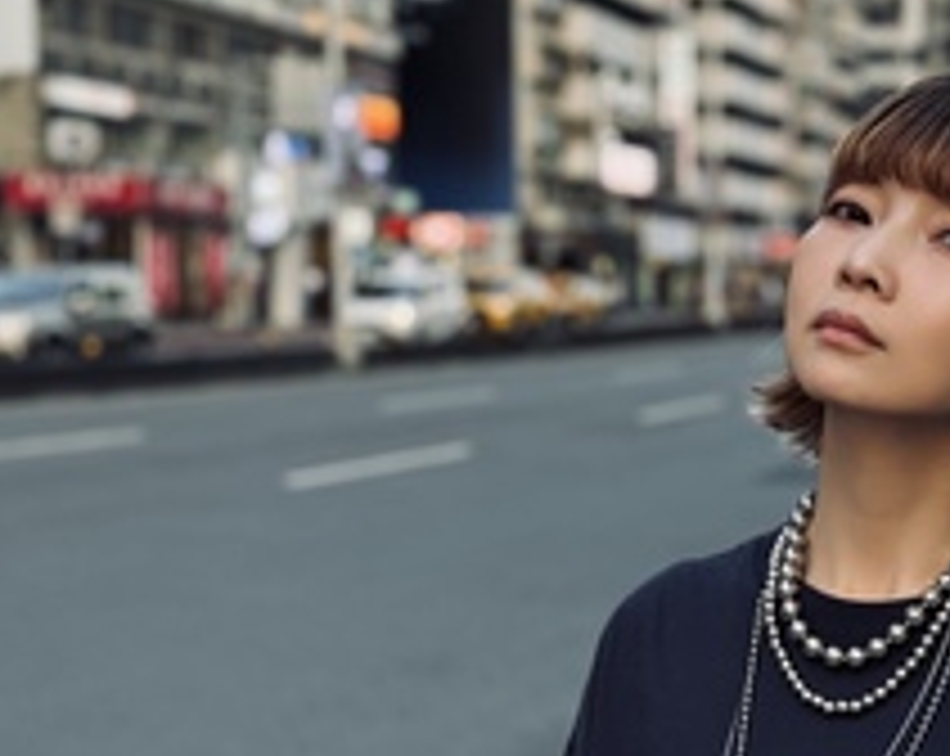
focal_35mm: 89
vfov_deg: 17.2
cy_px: 500
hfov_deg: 21.2
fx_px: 2498
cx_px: 819
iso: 100
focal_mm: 6.76
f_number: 1.78
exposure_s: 1/296
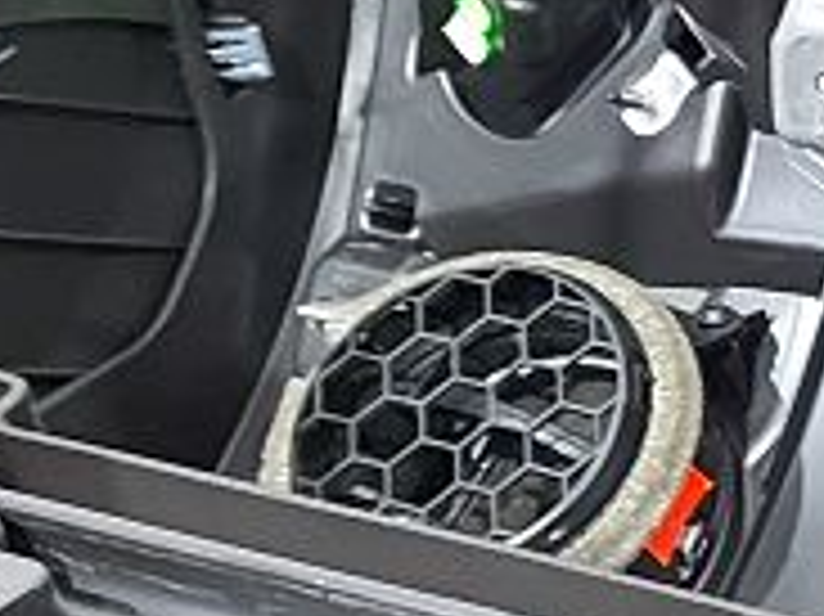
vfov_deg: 8.1
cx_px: 1272
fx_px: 4329
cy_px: 63
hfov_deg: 10.5
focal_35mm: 182
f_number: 1.8
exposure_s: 1/20
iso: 400
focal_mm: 5.23
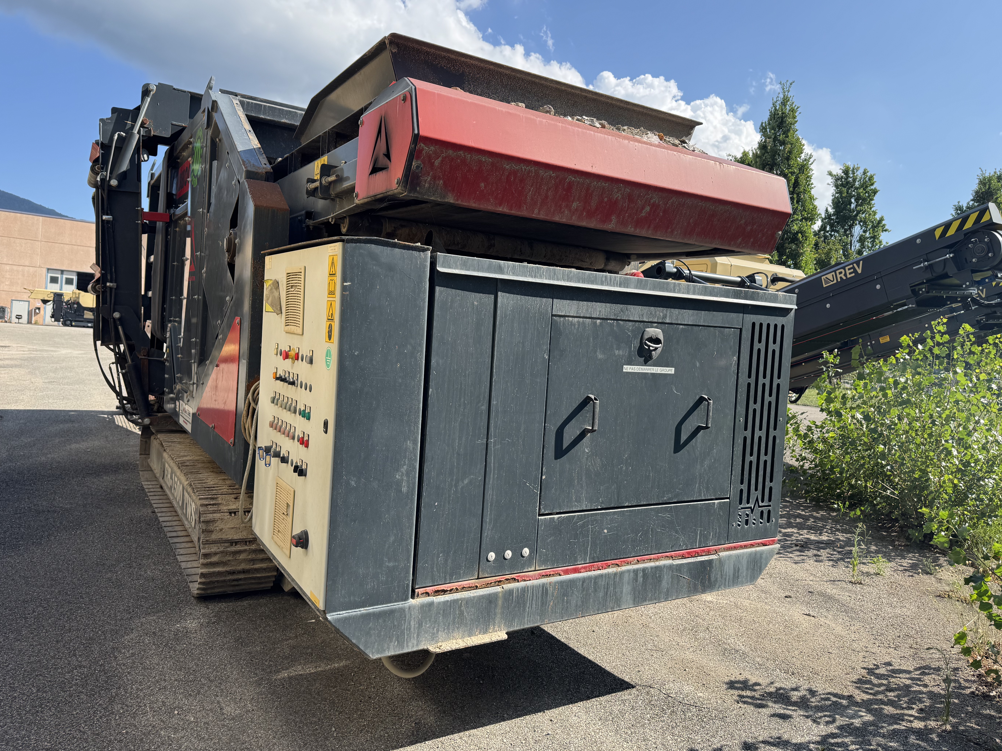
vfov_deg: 54.9
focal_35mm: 25
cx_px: 506
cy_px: 362
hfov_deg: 69.4
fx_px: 724
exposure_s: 1/1923
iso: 80
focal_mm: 6.76
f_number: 1.78
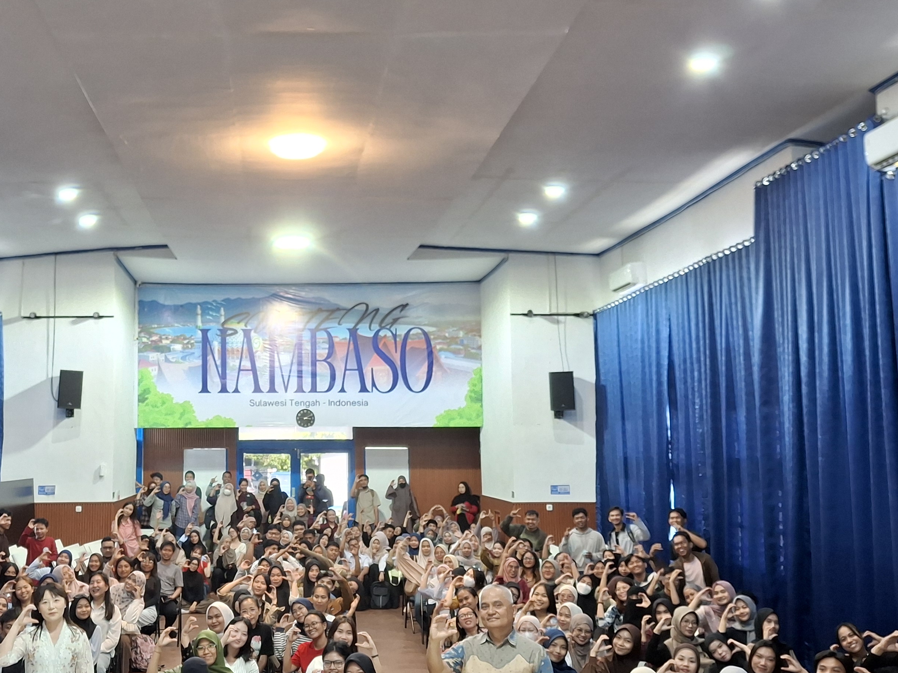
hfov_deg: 43.8
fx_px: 1089
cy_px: 360
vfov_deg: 34.3
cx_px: 262
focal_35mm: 42
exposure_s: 1/25
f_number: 1.8
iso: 250
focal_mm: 4.69
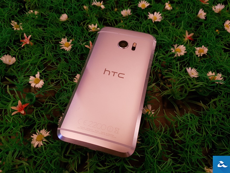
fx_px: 173
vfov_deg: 53.1
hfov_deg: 67.3
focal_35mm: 26
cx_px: 115
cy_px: 86
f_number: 1.7
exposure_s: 1/10
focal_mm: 4.2
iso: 200
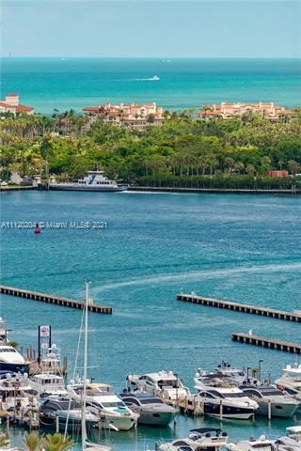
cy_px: 226
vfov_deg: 6.9
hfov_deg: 4.6
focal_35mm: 300
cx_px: 150
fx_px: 3762
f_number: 8
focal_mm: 300
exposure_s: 1/320
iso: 200
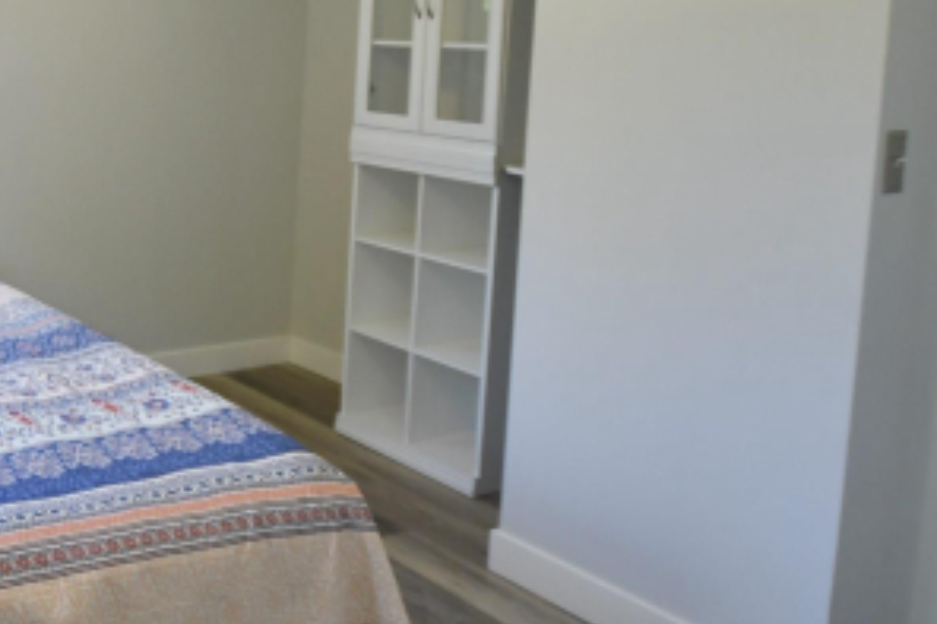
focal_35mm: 38
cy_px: 60
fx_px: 988
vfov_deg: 33.2
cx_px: -44
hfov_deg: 42.2
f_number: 3.5
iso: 720
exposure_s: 1/250
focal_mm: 10
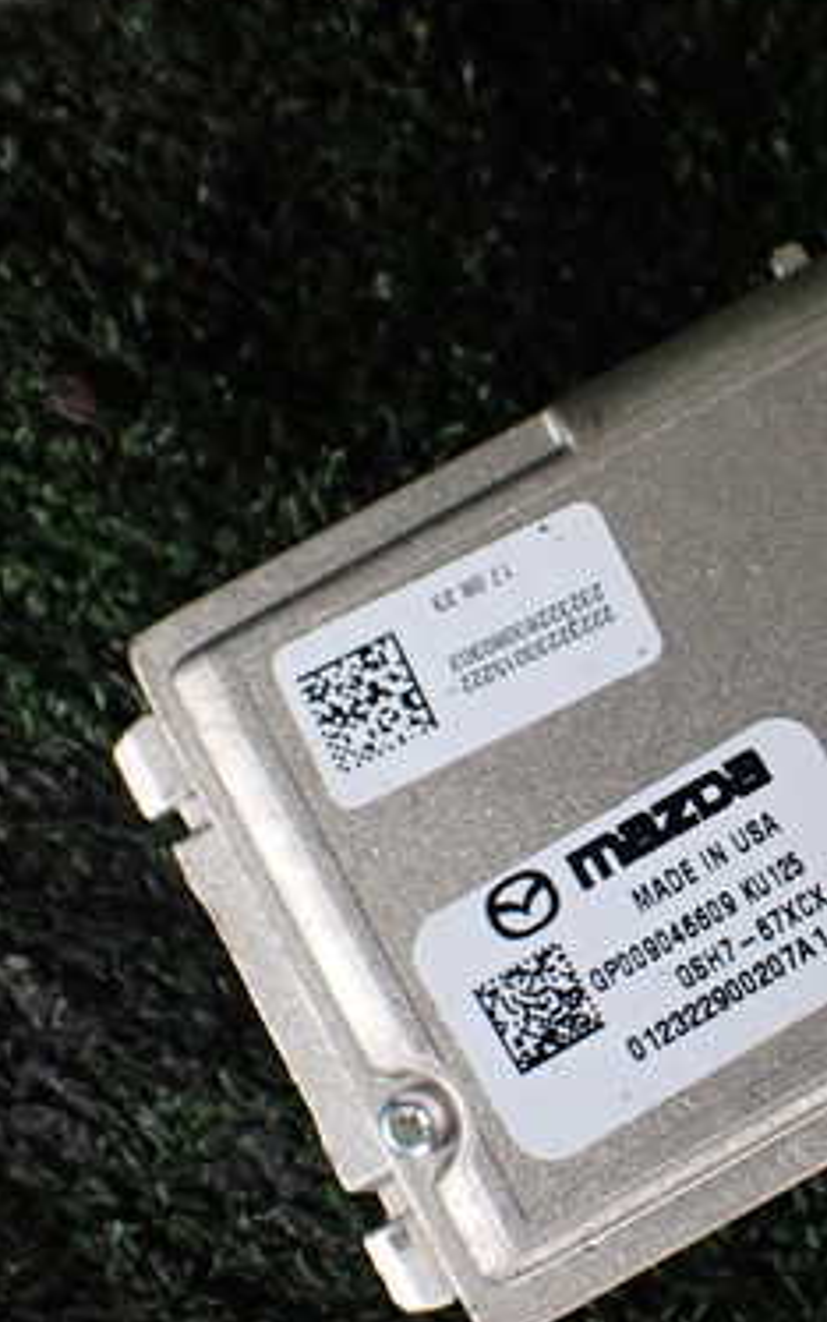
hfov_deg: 24.3
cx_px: 816
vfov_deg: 39.6
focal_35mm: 51
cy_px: 686
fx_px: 1838
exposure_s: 1/125
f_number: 2.3
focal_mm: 5.4
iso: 250
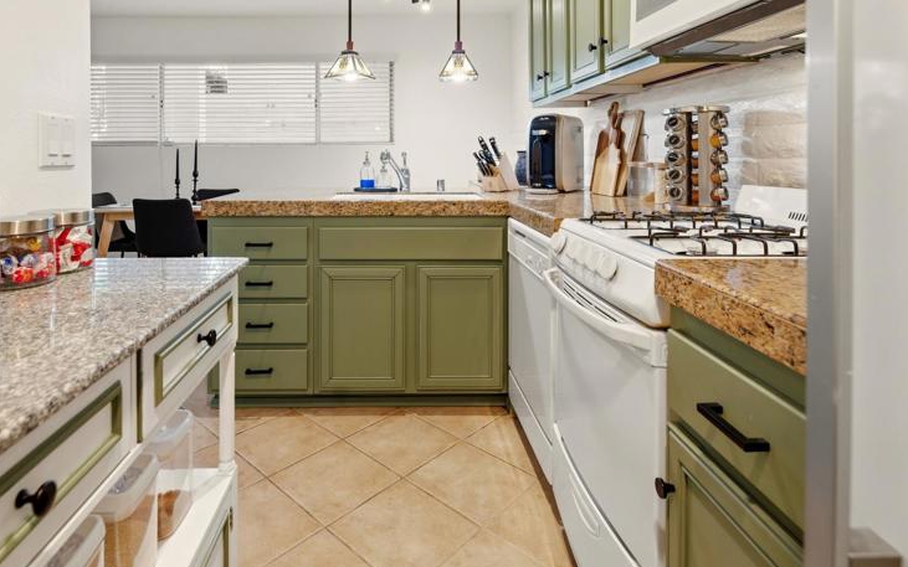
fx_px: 495
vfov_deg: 57.2
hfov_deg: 84.6
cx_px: 395
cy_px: 156
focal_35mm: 20
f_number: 6.3
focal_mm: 14
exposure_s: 1/400
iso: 320
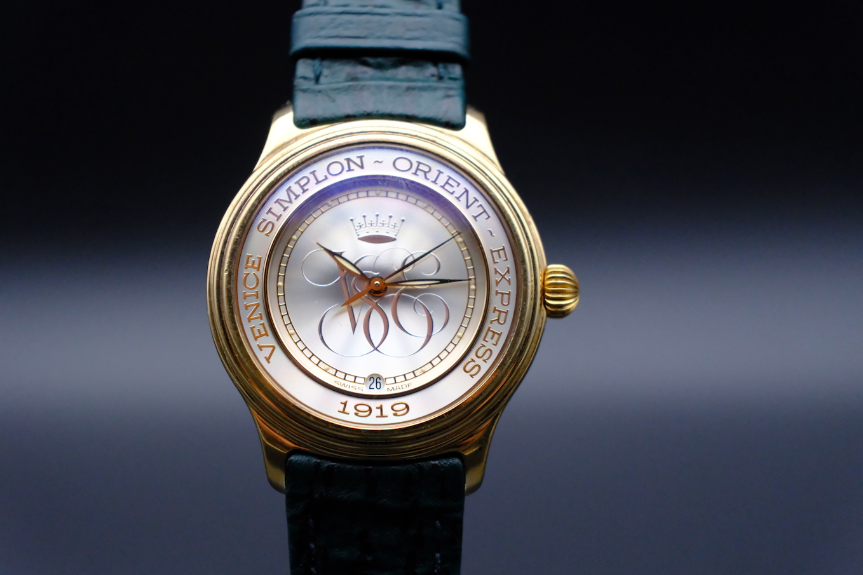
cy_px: 288
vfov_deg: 17.9
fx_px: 1822
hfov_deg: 26.7
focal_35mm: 76
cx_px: 432
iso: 6400
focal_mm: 50.5
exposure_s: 1/3200
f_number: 5
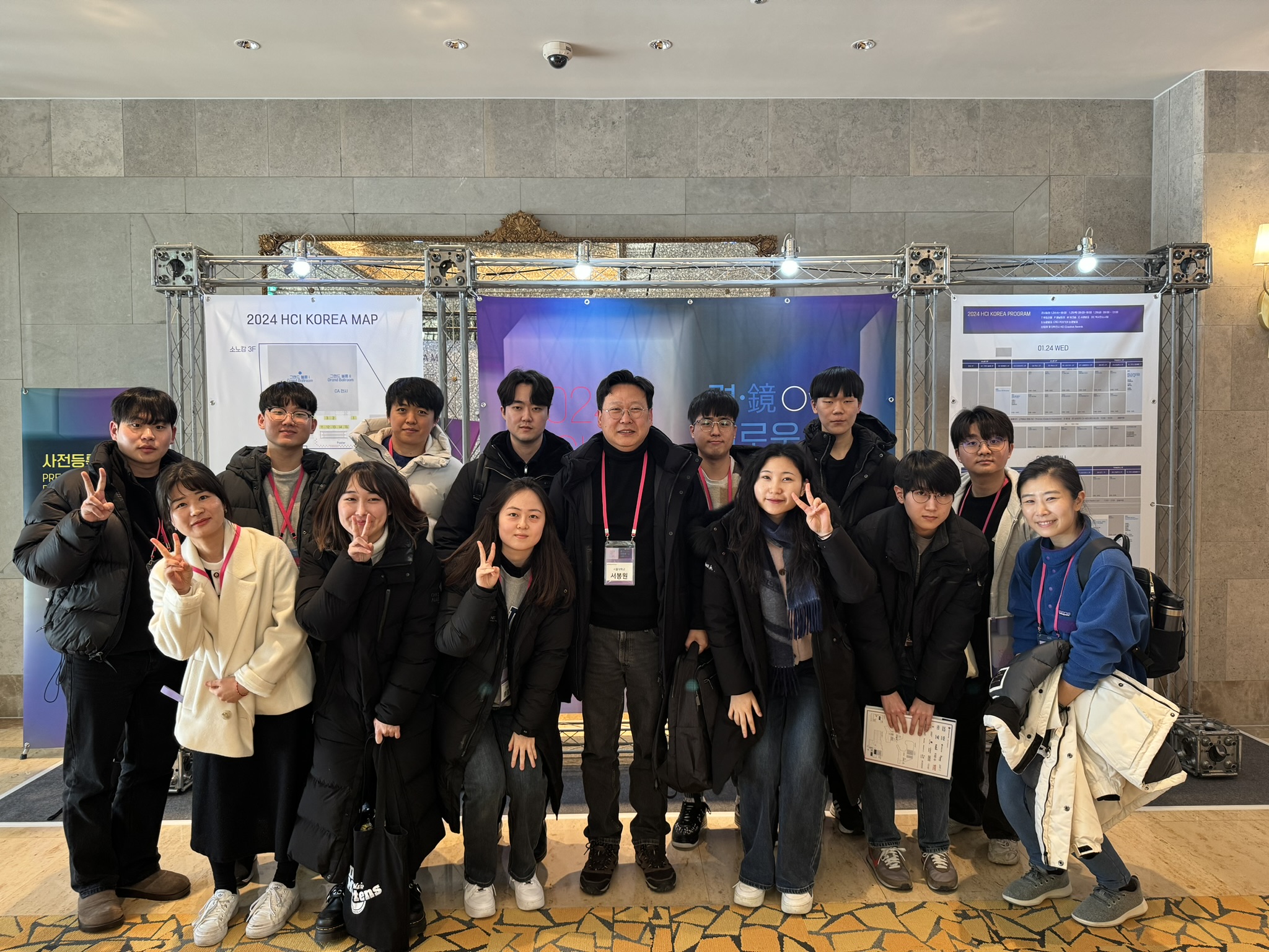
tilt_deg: -2.0
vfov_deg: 56.8
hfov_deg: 71.6
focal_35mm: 24
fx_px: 880
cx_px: 634
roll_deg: +0.8
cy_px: 476
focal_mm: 6.86
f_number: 1.78
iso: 160
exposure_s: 1/60
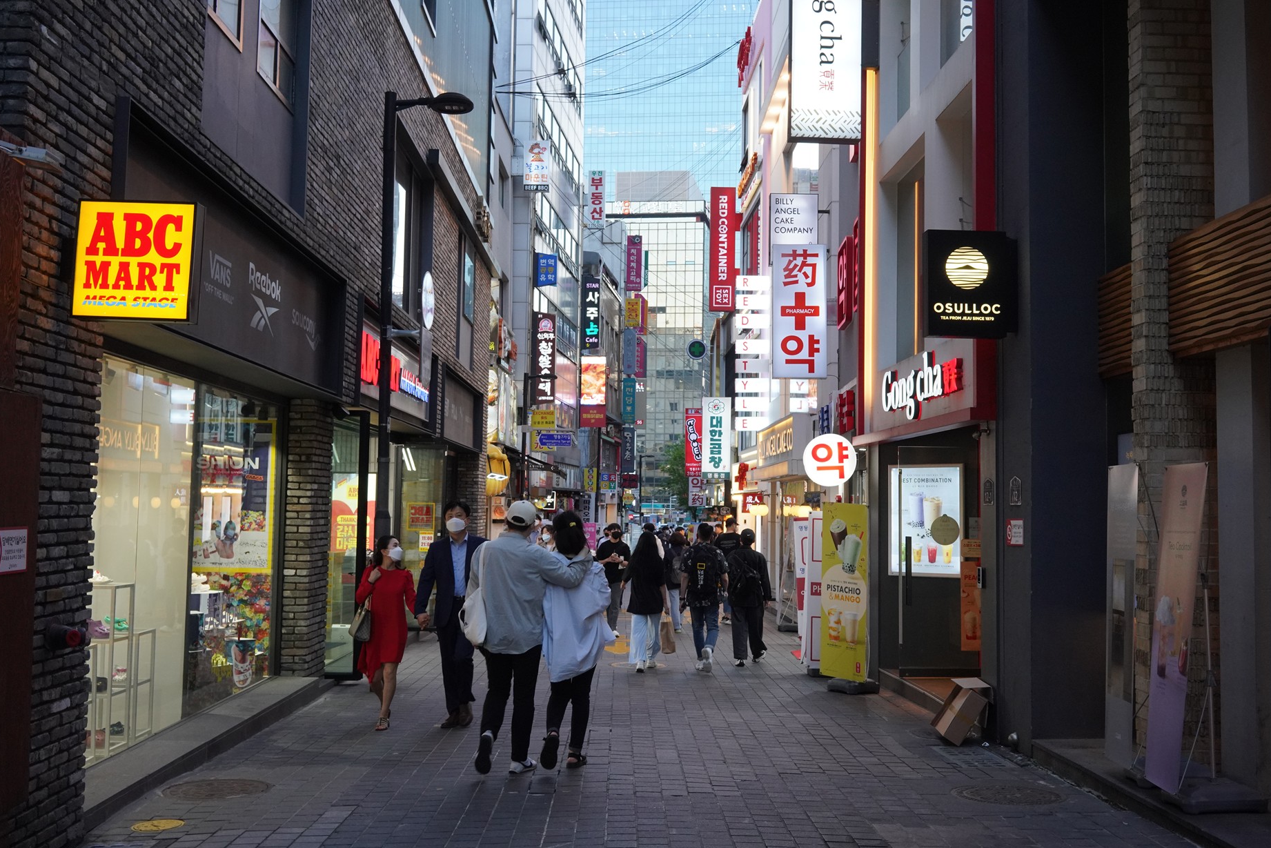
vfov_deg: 35.1
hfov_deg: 50.7
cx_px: 674
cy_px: 393
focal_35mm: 38
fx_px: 1342
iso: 2000
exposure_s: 1/80
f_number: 10
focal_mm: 35
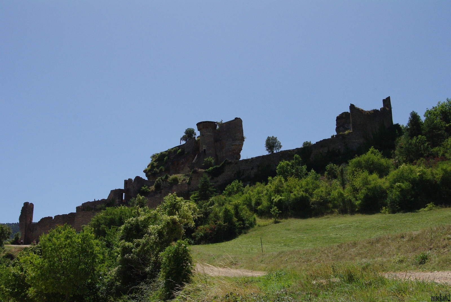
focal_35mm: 46
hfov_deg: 42.7
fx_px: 577
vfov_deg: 29.3
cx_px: 226
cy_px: 151
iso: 800
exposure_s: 1/3000
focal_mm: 31
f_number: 6.7
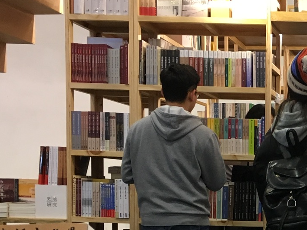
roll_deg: -0.4
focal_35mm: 84
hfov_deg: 21.4
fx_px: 745
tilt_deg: -5.0
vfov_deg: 17.1
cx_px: 381
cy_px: 246
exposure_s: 1/30
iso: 80
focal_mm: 4.15
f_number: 2.2
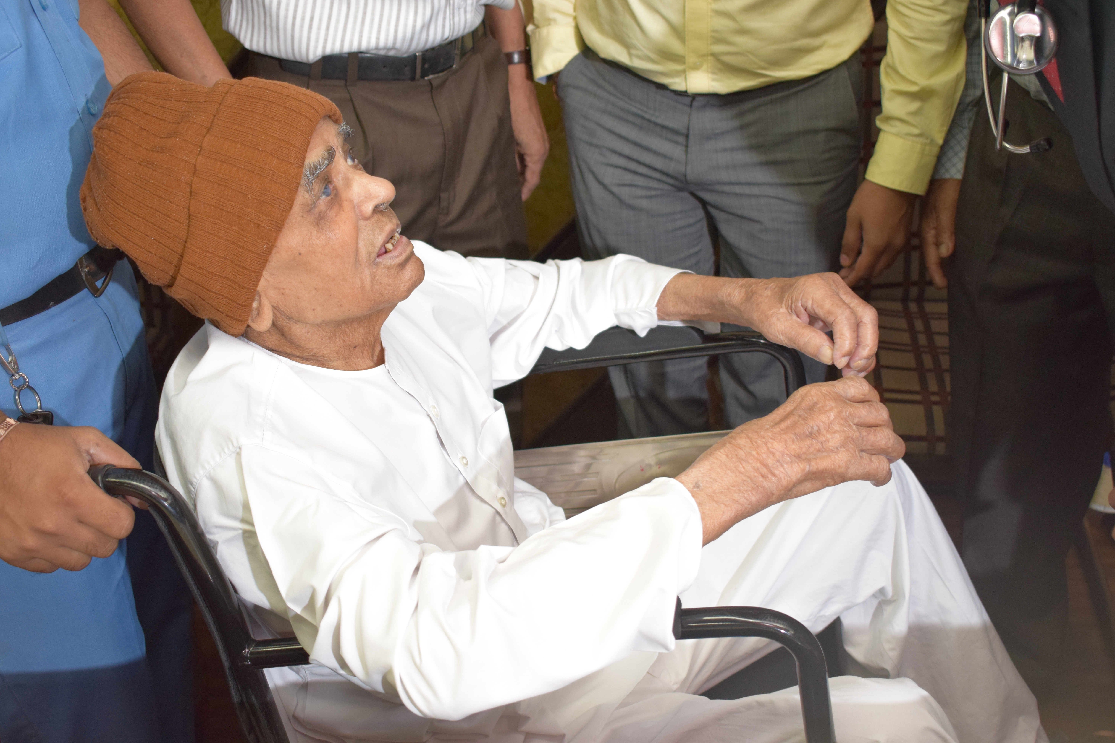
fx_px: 1301
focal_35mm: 42
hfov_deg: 46.4
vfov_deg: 31.9
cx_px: 558
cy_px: 372
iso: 2000
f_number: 4.2
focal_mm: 28
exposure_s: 1/60
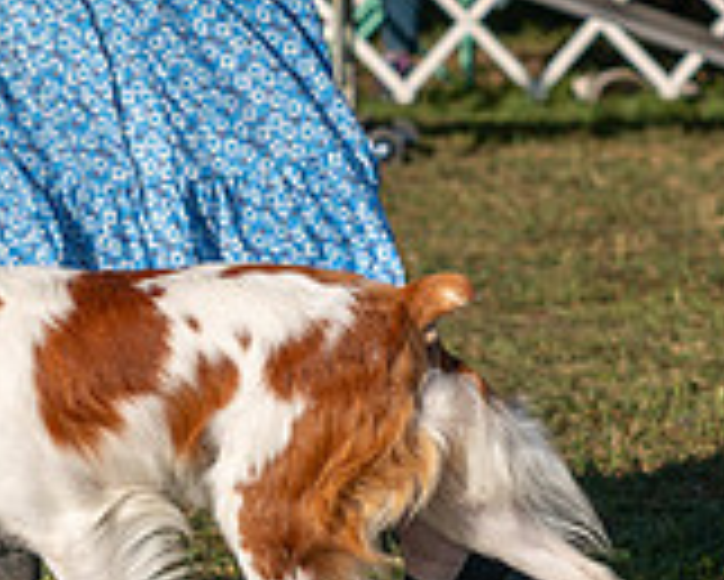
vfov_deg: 4.5
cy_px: -54
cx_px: 74
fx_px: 7440
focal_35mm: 347
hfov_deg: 5.6
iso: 100
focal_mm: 88
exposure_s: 1/1250
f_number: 4.5
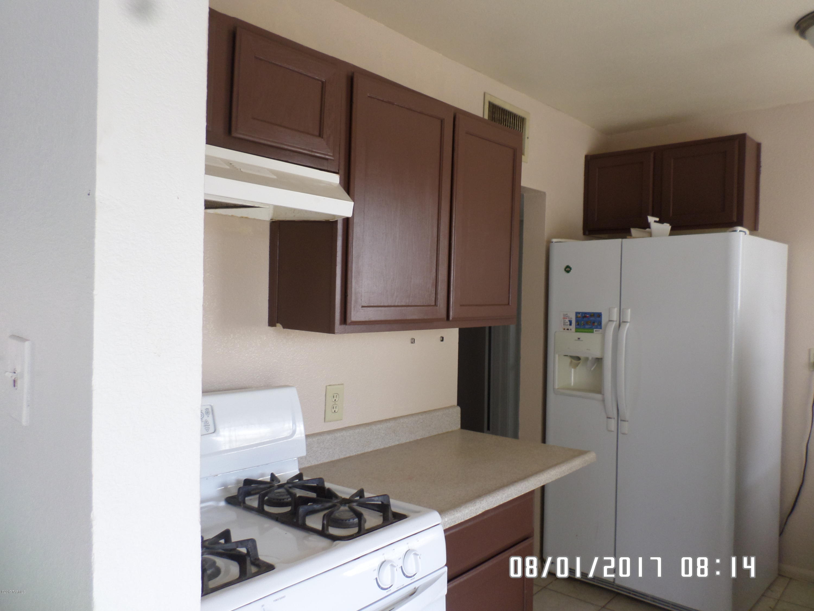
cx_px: 407
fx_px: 588
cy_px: 306
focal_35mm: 25
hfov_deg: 69.4
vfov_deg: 54.9
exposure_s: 1/30
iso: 80
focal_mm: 4.5
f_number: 2.5
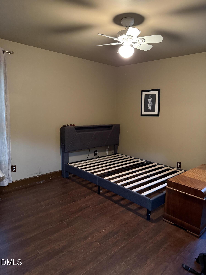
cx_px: 103
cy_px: 138
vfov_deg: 71.6
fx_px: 190
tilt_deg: -8.7
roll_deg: -2.0
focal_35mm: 24
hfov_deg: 56.8
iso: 1000
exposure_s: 1/30
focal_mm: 6.76
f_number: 1.78
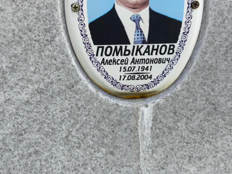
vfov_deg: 29.1
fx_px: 335
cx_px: 116
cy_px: 87
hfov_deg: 38.2
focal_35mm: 50
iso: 50
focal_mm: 4.71
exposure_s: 1/270
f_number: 1.7
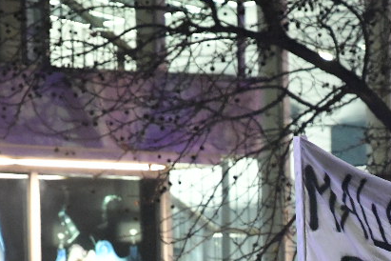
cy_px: 412
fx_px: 8569
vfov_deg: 1.7
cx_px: 296
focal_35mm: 789
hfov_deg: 2.6
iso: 8000
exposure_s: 1/60
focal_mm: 200
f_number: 3.5
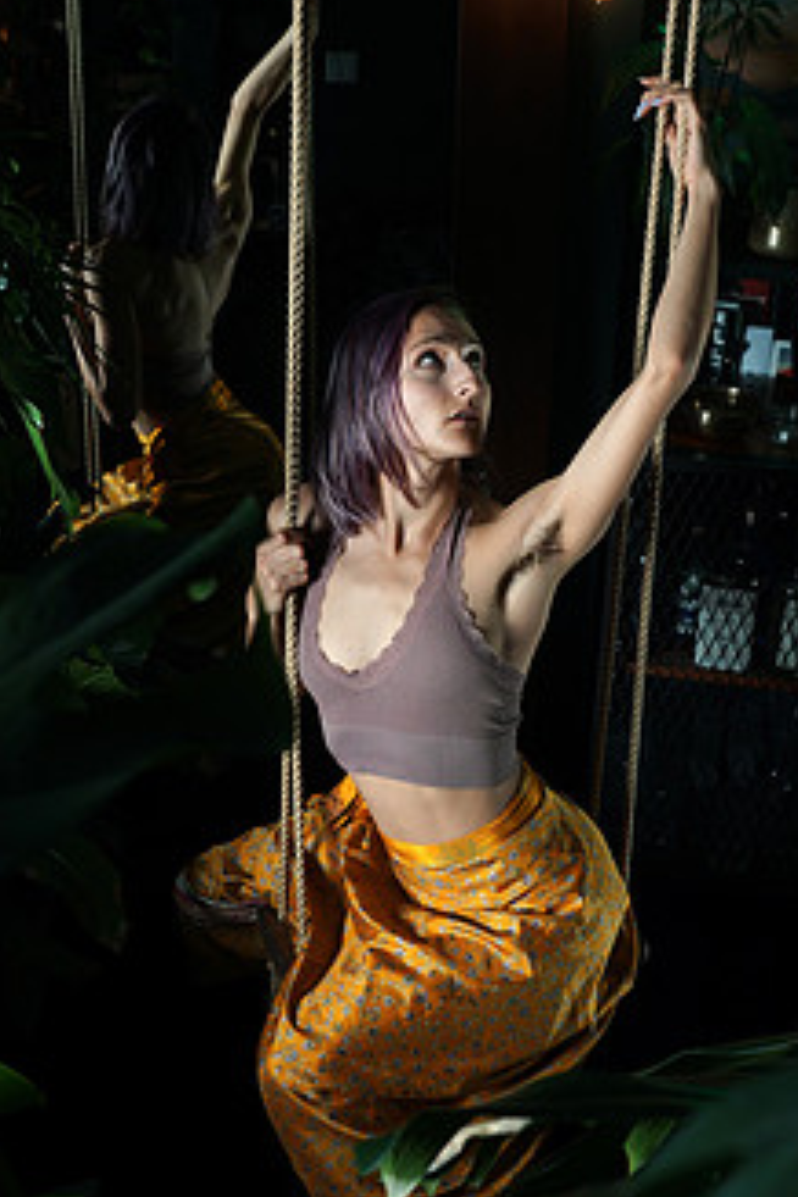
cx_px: 370
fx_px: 2061
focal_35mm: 62
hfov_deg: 21.9
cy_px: 648
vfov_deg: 32.4
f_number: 5.6
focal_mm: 30
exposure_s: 1/125
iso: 200
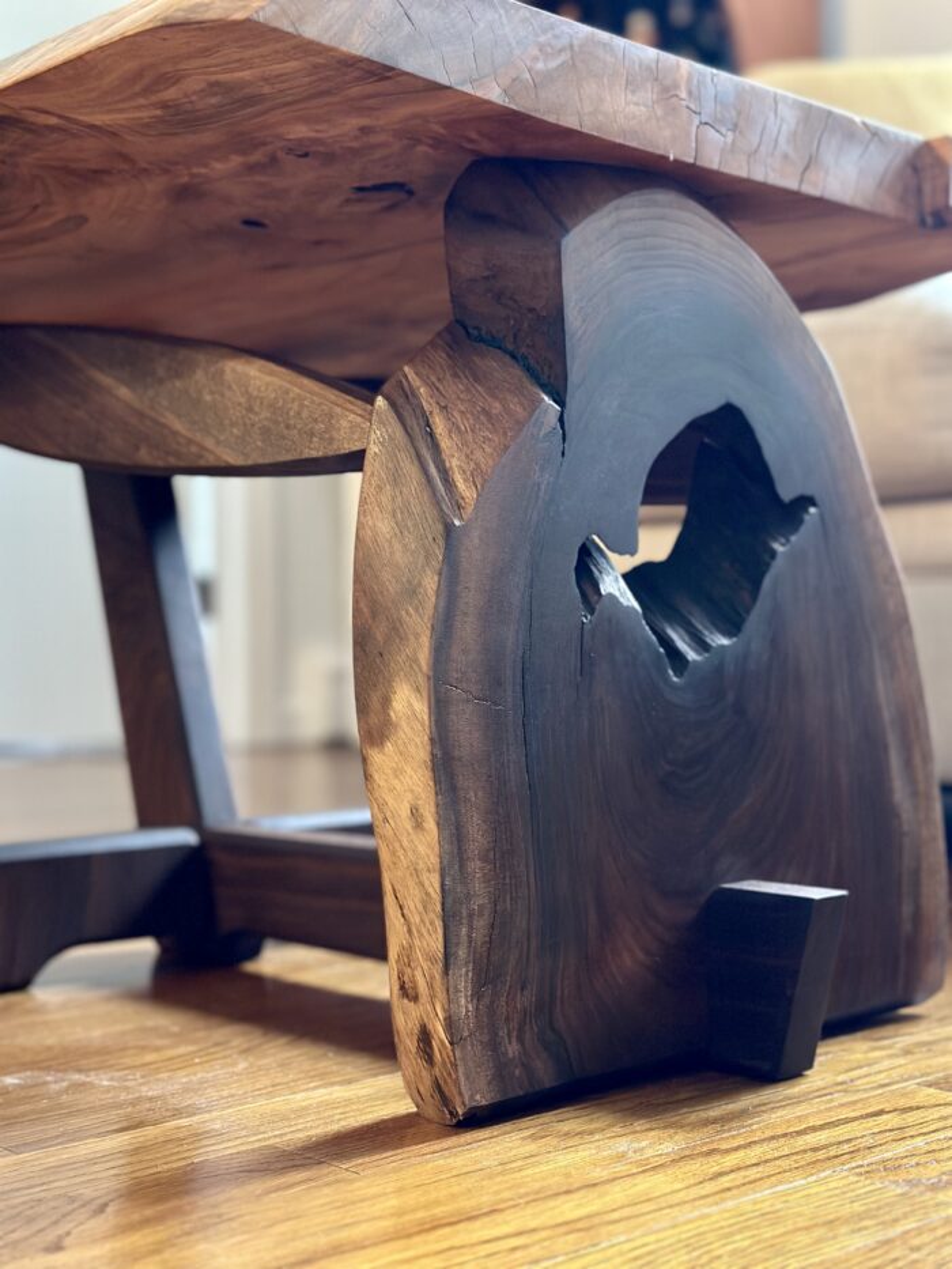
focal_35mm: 48
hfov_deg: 30.3
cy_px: 634
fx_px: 1760
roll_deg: +0.0
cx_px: 476
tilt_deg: +0.7
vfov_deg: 39.7
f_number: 1.78
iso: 640
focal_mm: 6.86
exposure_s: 1/30
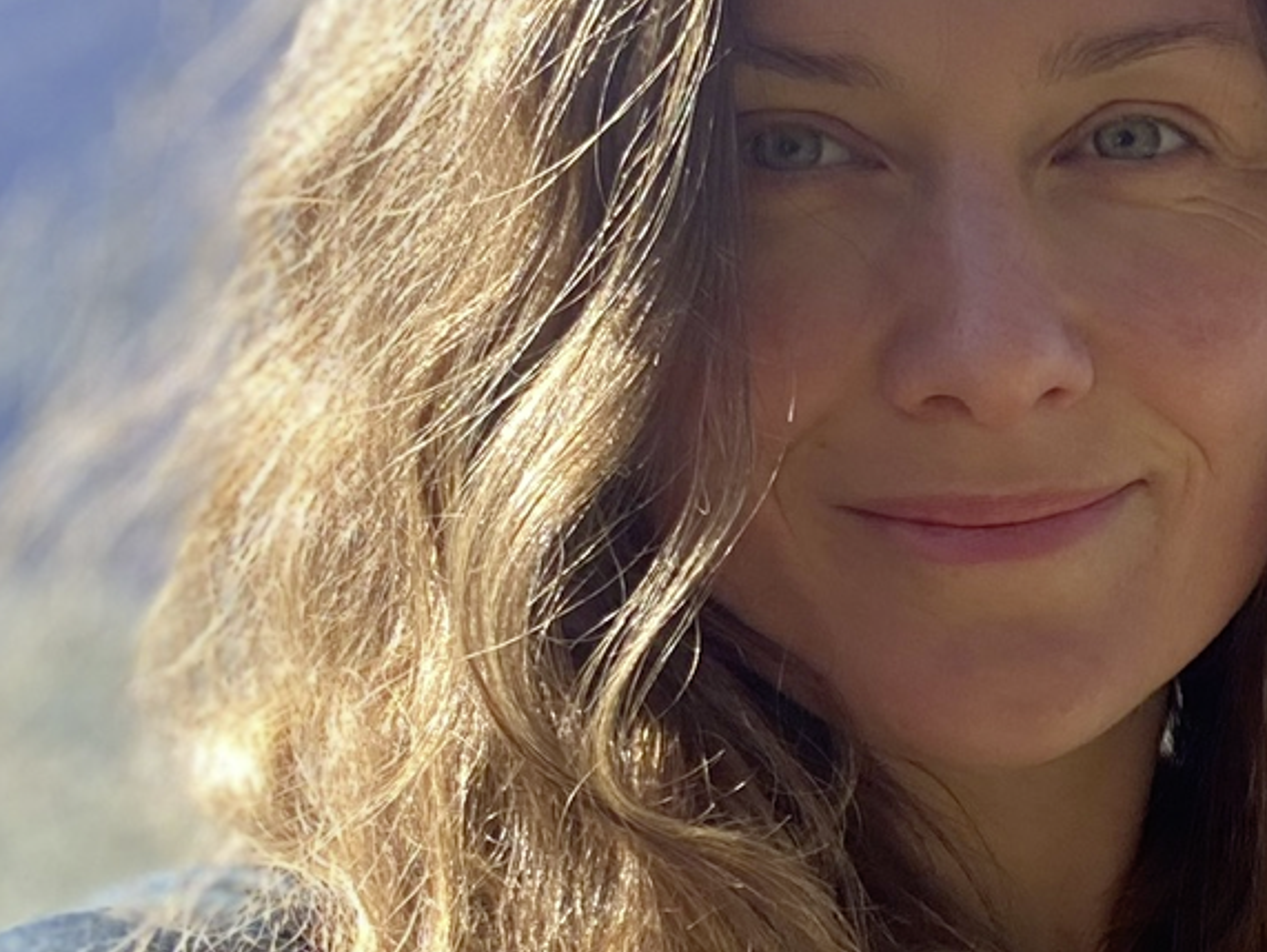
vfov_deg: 17.6
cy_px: 564
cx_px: 1618
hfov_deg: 21.2
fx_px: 3076
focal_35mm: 84
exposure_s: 1/124
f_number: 2.2
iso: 25
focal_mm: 2.71
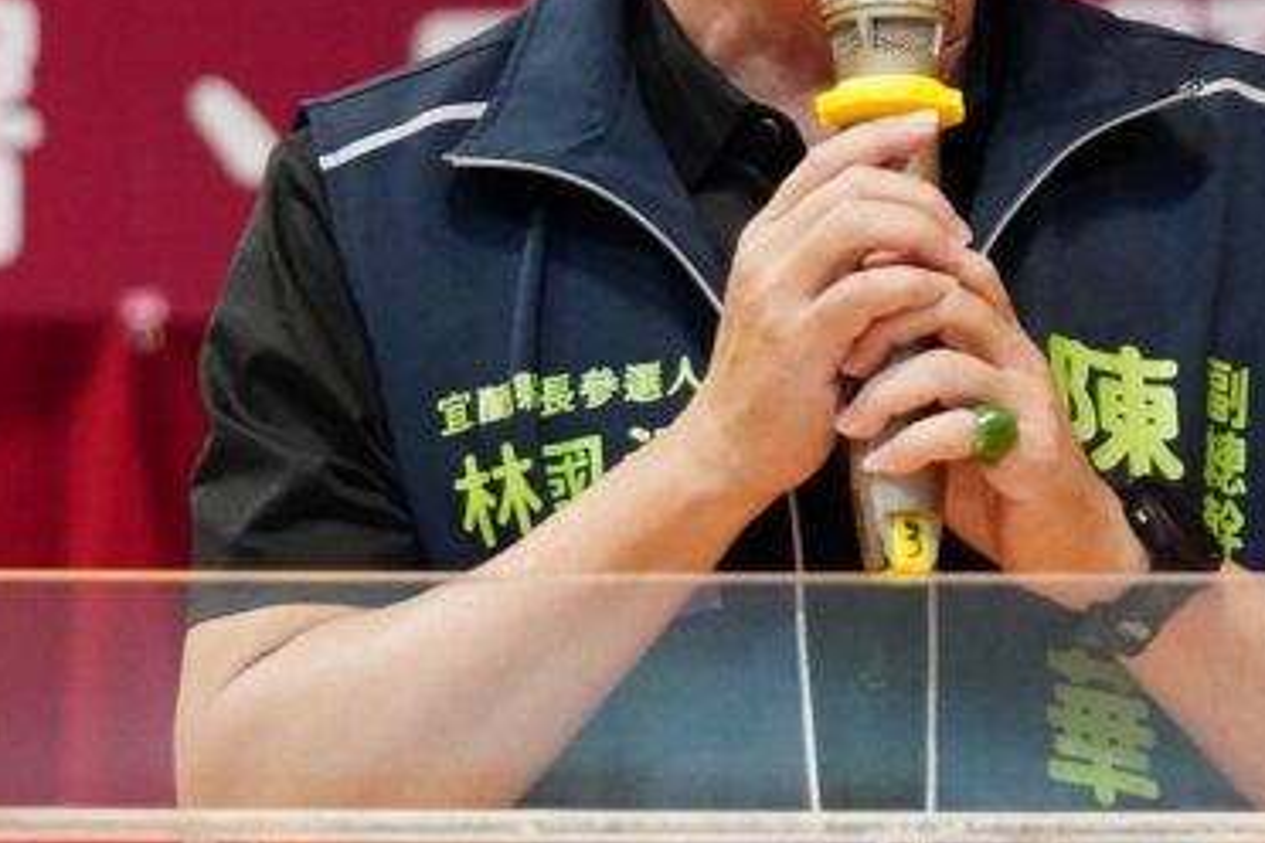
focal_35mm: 432
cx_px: 745
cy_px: 161
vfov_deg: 3.2
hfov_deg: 4.8
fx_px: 15179
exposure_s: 1/250
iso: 8000
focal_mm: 105
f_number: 4
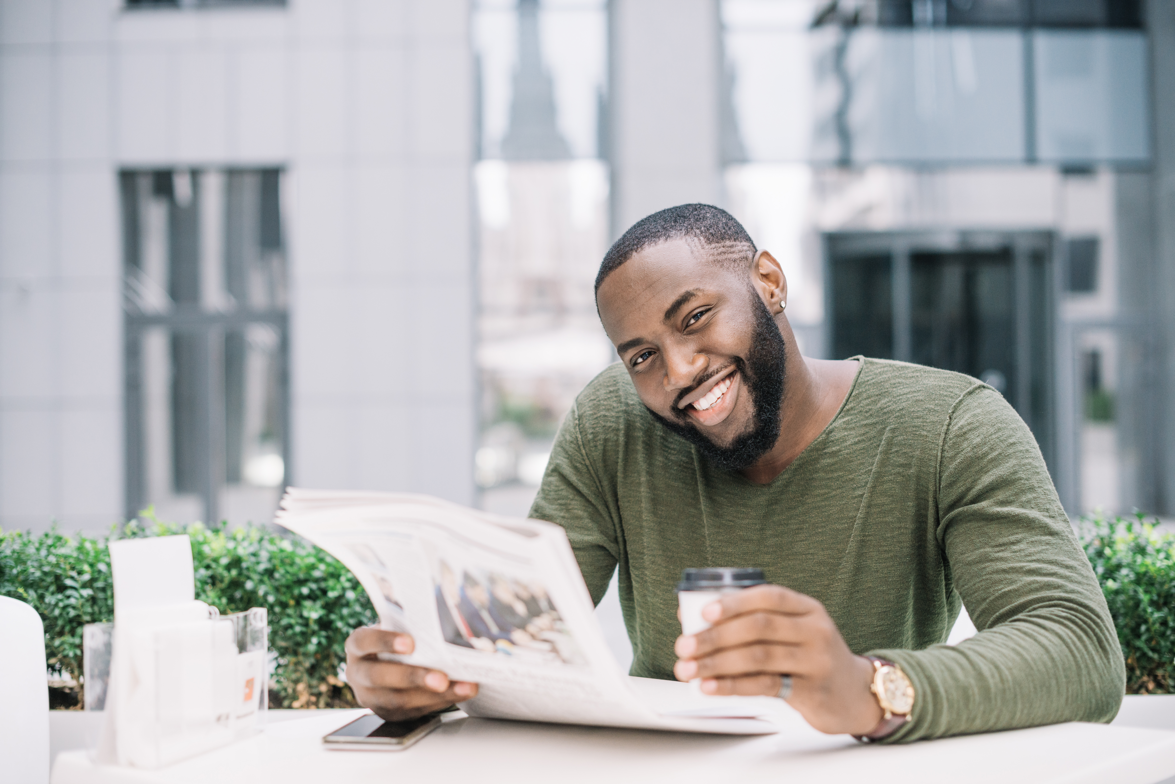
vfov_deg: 27.0
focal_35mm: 50
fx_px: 1632
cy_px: 392
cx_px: 588
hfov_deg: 39.6
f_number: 2.5
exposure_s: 1/100
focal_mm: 50
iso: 500
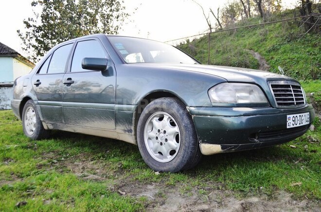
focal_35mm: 33
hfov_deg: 57.3
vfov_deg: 39.8
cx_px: 160
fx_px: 294
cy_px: 106
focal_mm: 22
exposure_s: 1/100
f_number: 5
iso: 250
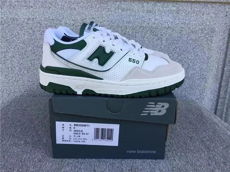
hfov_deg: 58.4
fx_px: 206
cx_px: 115
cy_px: 86
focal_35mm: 31
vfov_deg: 45.4
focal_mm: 3.3
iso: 25
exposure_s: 1/345
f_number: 2.4
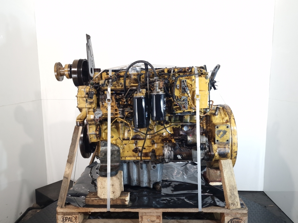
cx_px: 149
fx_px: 198
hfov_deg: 73.9
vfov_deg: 58.9
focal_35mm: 23
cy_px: 112
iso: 100
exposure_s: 1/50
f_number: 1.8
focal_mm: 6.4
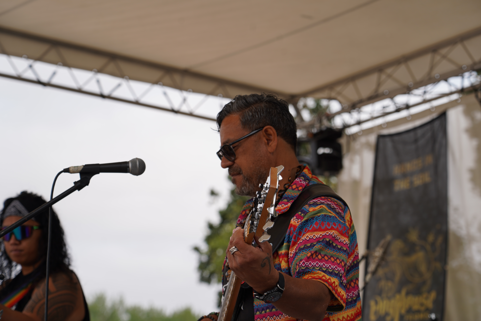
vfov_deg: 13.0
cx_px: 240
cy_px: 160
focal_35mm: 105
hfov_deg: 19.5
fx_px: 1403
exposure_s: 1/320
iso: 100
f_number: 5.6
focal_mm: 105
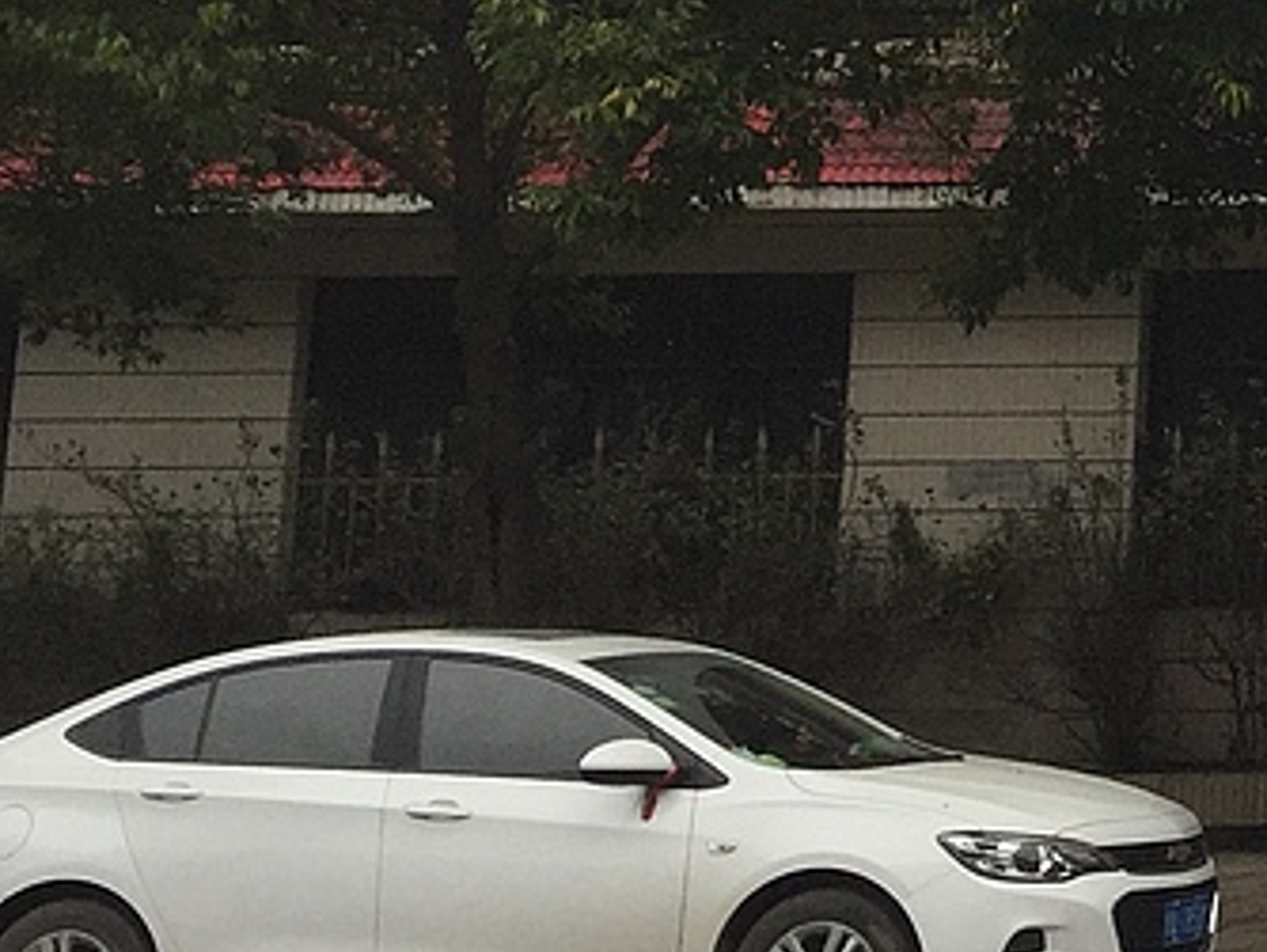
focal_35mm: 111
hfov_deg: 15.8
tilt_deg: +10.8
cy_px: -273
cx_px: 2056
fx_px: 4066
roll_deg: -0.8
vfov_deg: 12.9
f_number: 2.2
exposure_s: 1/444
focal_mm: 4.15
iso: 32
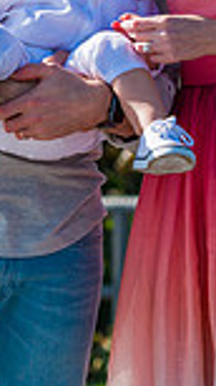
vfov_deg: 5.0
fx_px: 4454
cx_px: -13
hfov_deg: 2.8
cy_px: -78
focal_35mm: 435
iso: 200
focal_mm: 110
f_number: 5
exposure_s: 1/2500
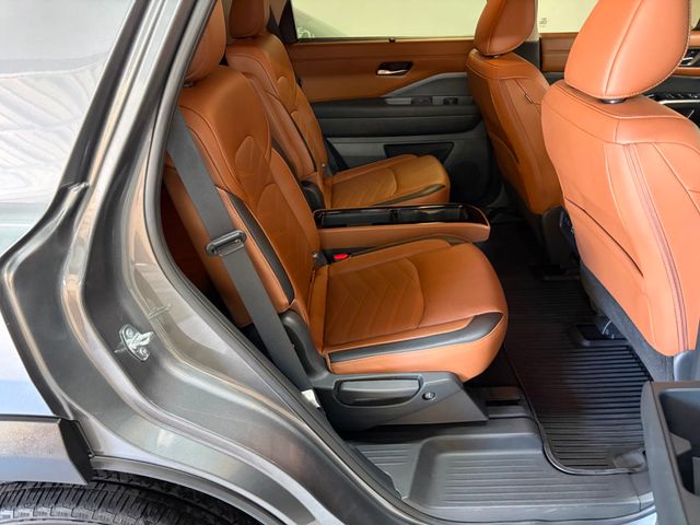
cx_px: 350
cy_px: 262
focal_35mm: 26
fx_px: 526
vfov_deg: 53.1
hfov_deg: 67.3
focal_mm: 5.96
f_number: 1.6
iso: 500
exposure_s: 1/30
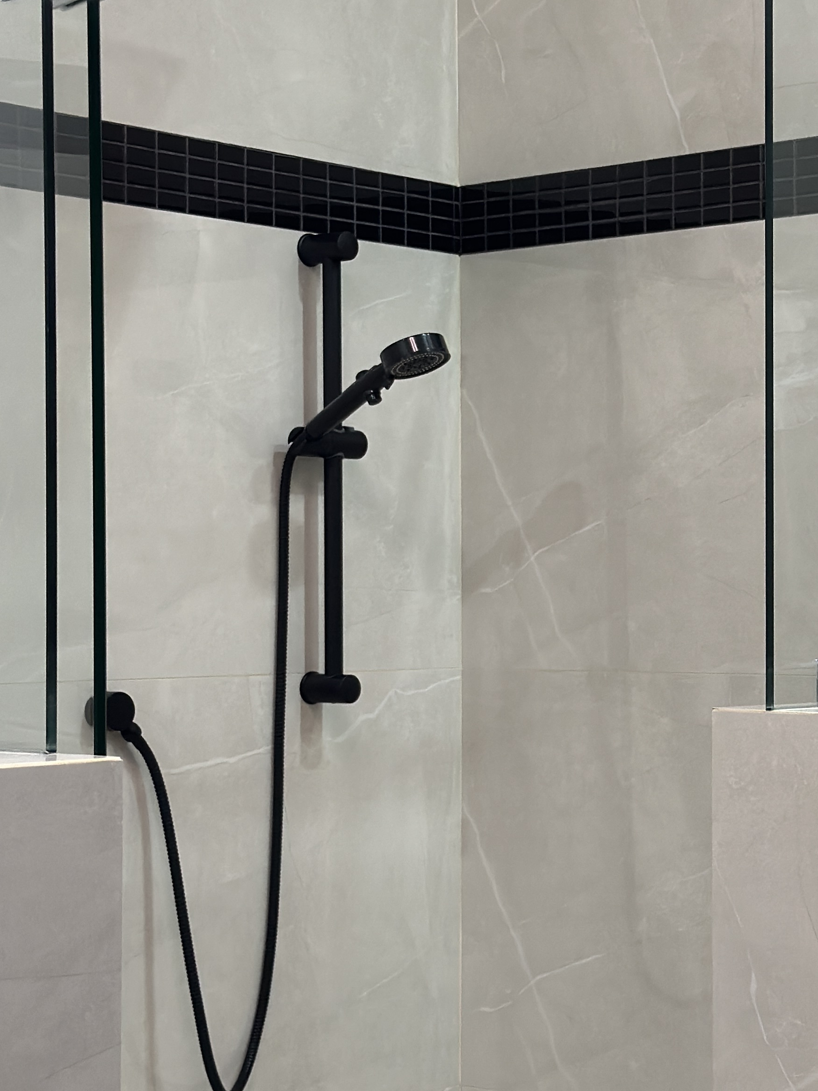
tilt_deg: +0.4
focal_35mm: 83
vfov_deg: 23.6
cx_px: 699
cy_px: 560
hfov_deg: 17.6
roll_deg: -0.7
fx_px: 2615
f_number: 1.78
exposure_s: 1/120
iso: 160
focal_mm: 6.86
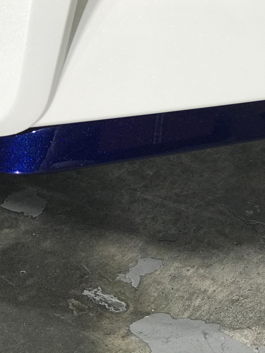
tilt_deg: -31.5
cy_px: 158
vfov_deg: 17.0
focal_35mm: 116
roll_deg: +1.9
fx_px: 1184
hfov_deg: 12.7
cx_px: 188
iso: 80
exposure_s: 1/60
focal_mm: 6.6
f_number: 2.8
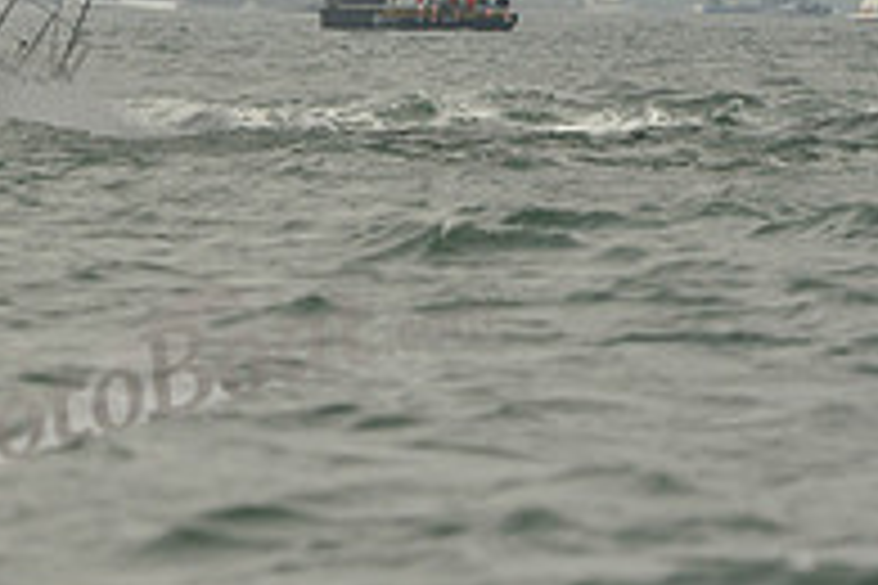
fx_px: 29069
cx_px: -369
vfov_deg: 1.2
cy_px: -250
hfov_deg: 1.7
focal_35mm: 1192
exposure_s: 1/1000
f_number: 9
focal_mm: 400
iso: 280
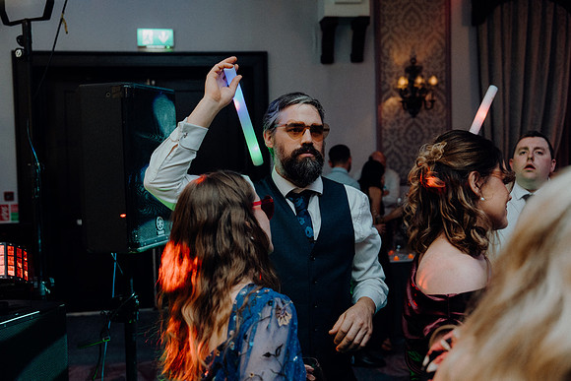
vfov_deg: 32.6
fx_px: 650
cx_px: 286
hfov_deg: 47.4
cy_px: 190
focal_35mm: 41
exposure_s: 1/160
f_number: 3.5
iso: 2500
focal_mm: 41
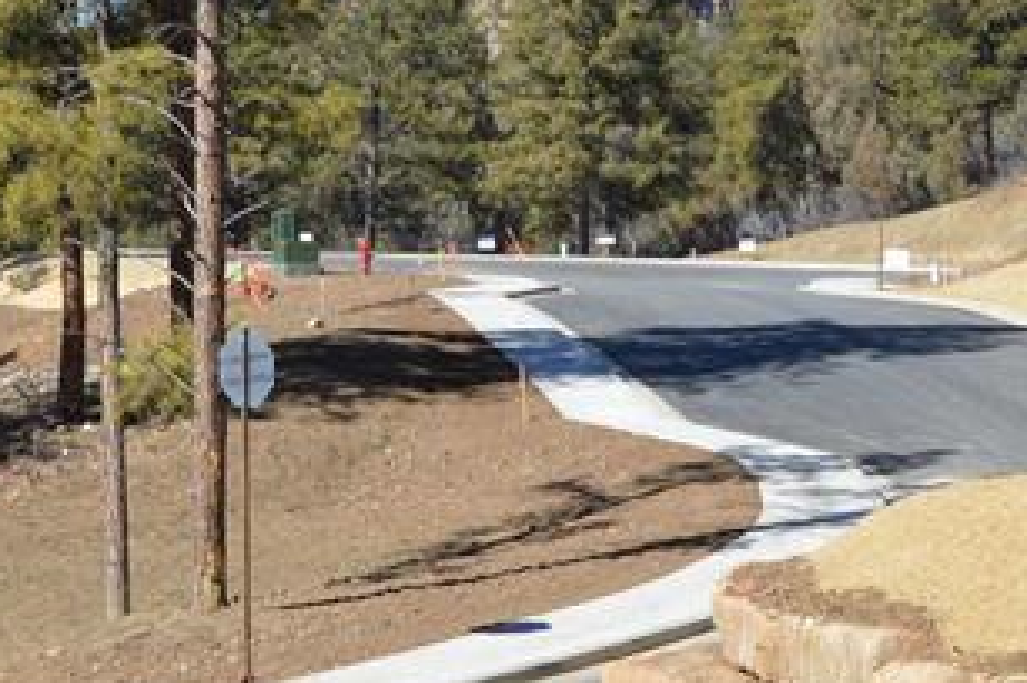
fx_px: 3420
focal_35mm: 120
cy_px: 308
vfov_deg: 11.4
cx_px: 713
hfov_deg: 17.0
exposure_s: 1/200
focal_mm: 24
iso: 100
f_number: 7.1
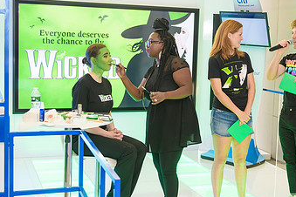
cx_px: 197
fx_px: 534
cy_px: 96
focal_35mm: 65
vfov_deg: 20.9
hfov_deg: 30.7
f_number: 3.2
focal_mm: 38
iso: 400
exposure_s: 1/125
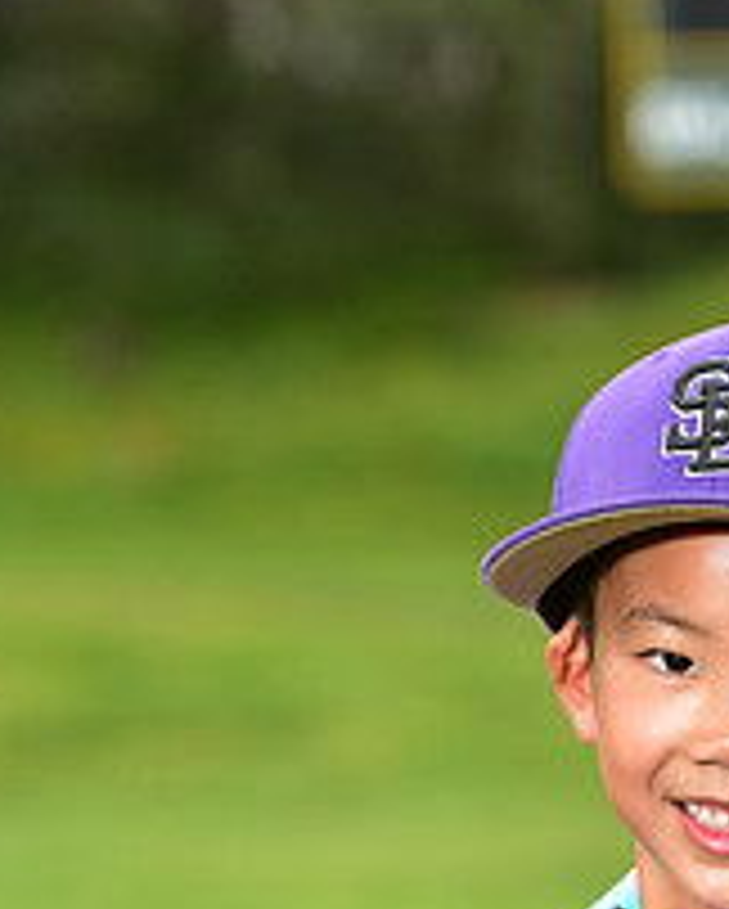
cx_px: 695
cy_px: 1026
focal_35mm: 391
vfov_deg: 4.9
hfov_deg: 4.0
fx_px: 10529
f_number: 5.6
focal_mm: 145
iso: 400
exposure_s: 1/250
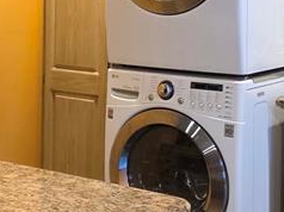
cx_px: 92
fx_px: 811
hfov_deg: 19.8
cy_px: 7
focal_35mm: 99
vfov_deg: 14.7
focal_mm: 6.3
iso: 640
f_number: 1.7
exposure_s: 1/120
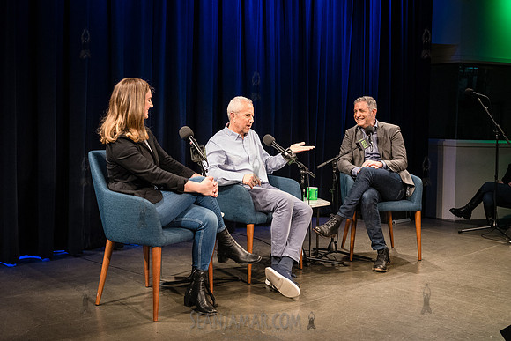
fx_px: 571
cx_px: 250
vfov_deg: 33.2
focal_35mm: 40
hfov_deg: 48.2
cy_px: 149
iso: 3200
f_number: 4
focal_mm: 34
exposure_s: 1/250
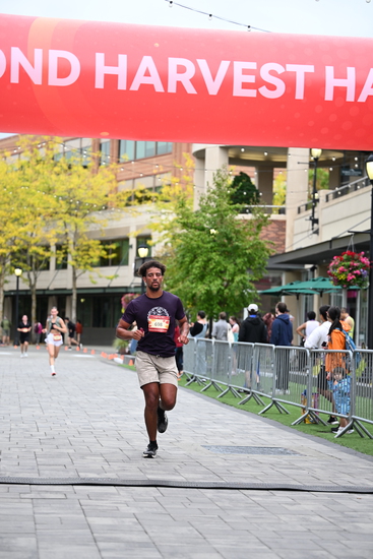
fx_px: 1289
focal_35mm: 83
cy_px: 280
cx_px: 186
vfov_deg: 24.5
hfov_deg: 16.5
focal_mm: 83
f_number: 2.8
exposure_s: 1/2000
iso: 640
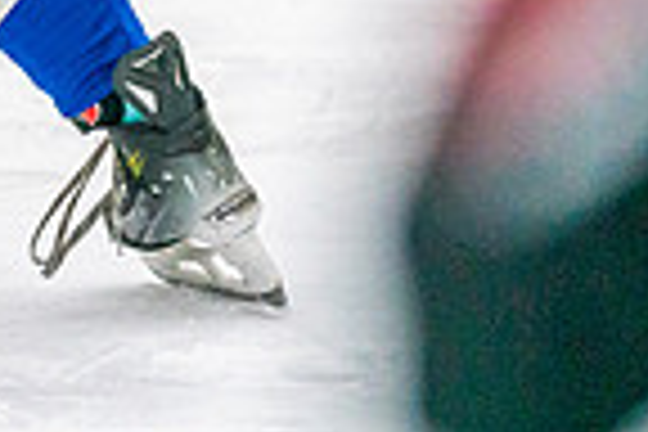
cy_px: -403
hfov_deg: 3.9
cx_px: -342
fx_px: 9539
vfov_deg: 2.6
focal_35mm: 530
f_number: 2.8
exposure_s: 1/1250
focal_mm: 131
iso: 3200
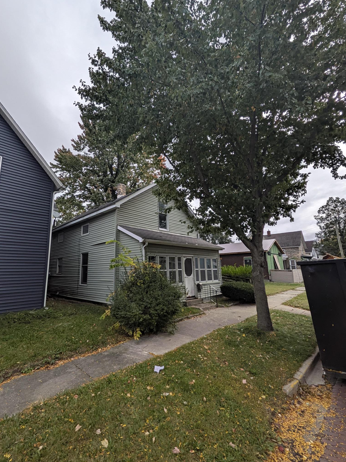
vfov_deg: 94.5
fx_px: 213
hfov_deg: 77.8
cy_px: 228
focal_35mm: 16
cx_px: 152
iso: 51
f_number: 2.2
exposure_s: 1/1527
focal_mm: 1.85
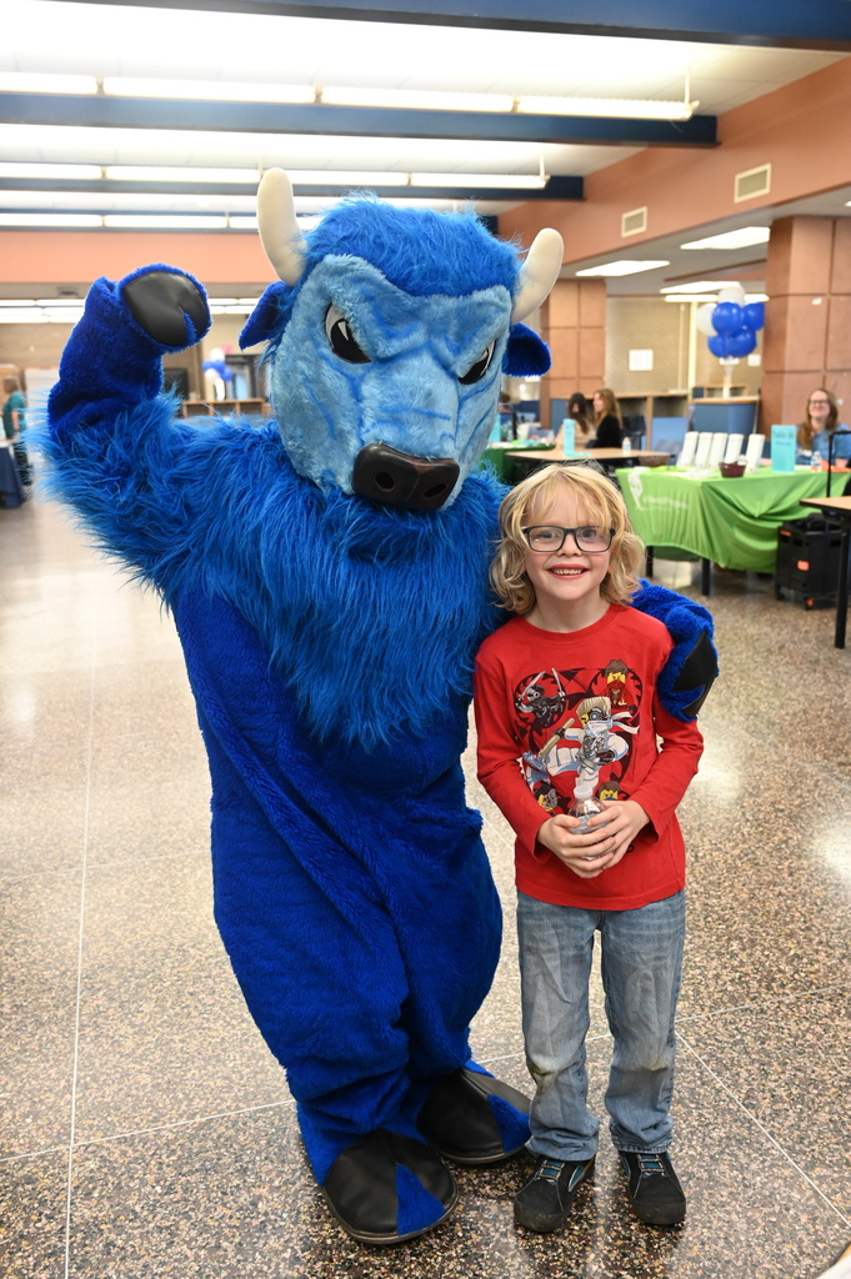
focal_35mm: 30
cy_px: 640
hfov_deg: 43.5
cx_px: 426
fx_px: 1065
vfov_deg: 62.0
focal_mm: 30
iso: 2500
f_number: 4
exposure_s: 1/125
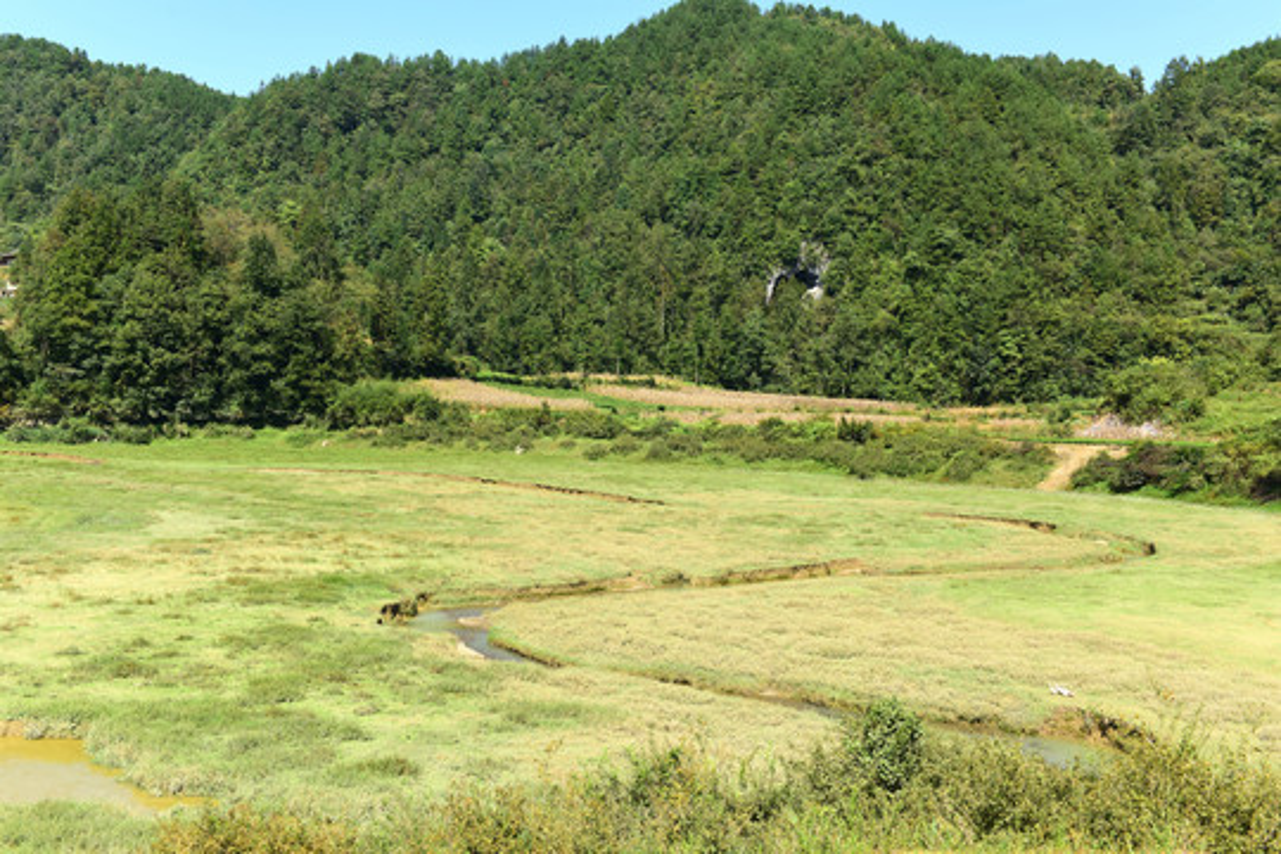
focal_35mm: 44
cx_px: 640
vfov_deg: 30.5
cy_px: 427
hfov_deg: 44.5
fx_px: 1566
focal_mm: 44
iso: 64
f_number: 7.1
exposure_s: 1/125
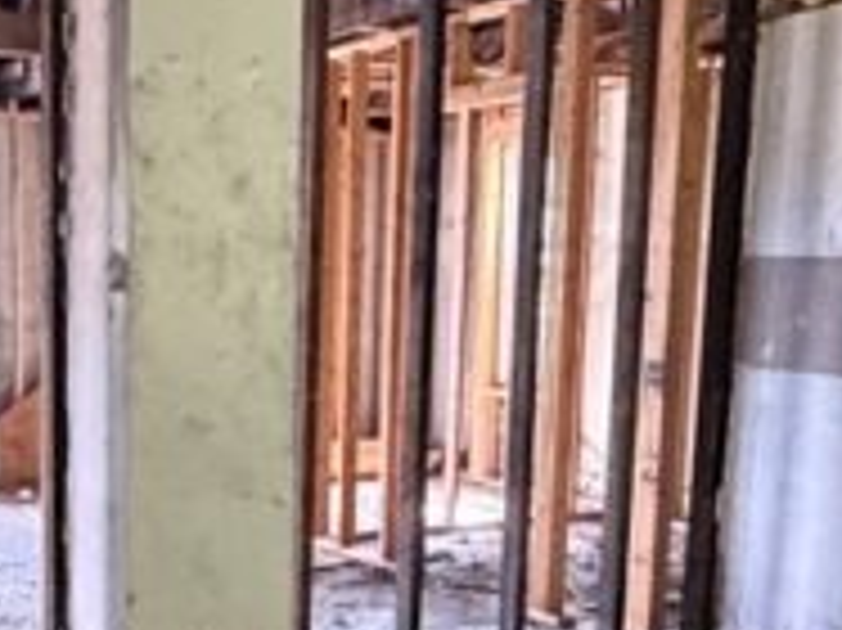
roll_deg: -0.2
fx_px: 1459
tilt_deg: -9.2
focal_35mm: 60
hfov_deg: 31.4
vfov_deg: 24.0
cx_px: 180
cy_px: 500
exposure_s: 1/60
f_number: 2.2
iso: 800
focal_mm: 2.22
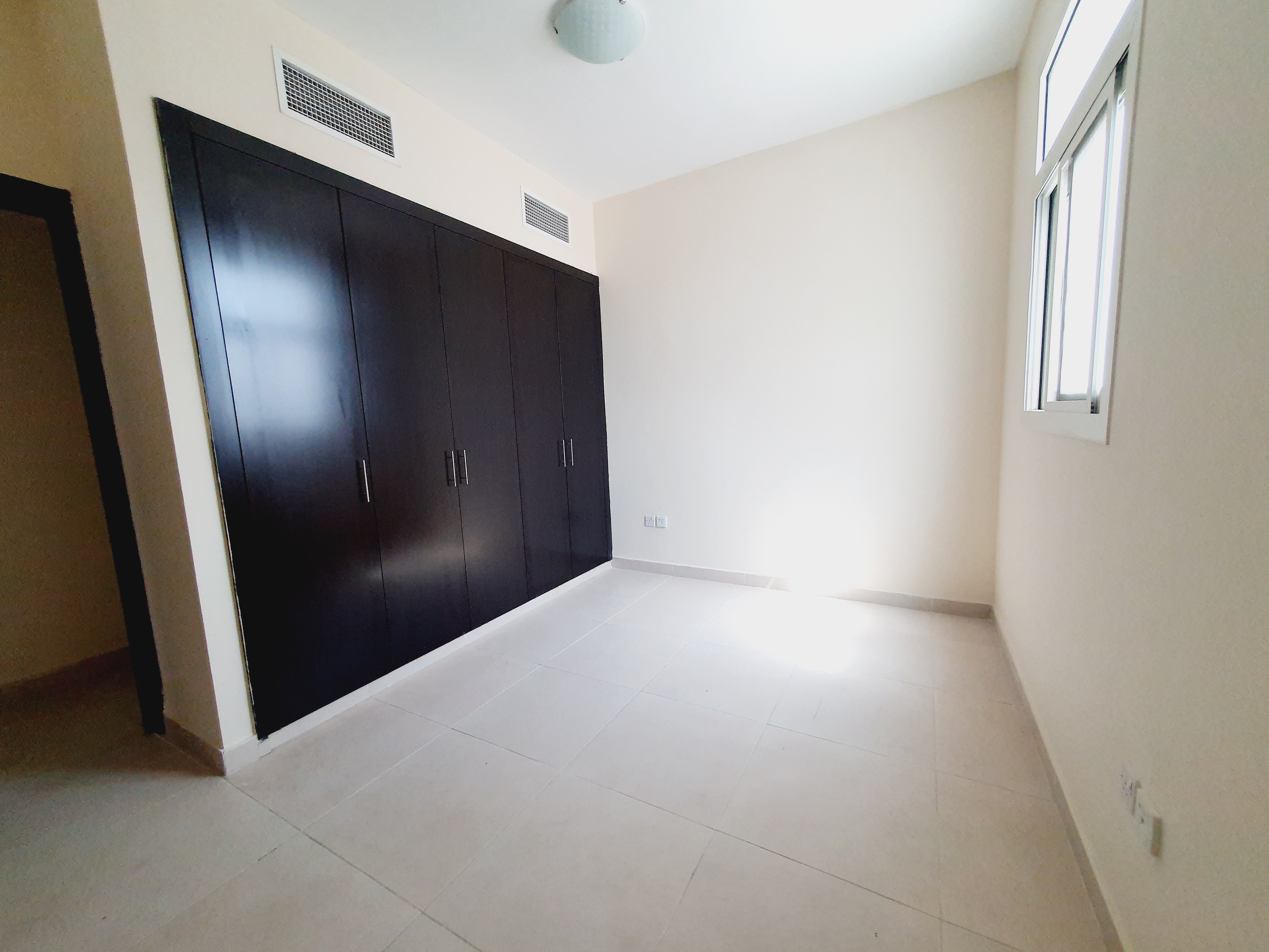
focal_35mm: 13
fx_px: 477
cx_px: 634
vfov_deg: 89.9
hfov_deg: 106.2
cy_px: 476
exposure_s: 1/60
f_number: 2.2
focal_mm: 1.8
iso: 125
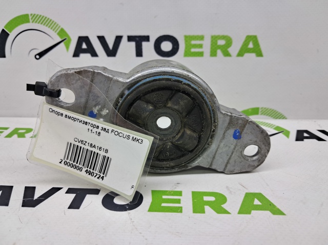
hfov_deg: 65.4
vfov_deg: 51.3
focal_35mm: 27
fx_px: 256
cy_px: 122
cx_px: 164
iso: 50
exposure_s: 1/50
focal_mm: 4
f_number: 1.8
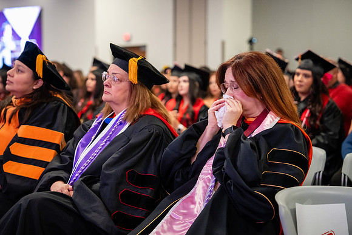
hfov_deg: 24.8
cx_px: 172
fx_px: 799
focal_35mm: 82
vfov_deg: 16.7
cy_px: 105
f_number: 2.8
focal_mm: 70
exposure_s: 1/200
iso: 4000
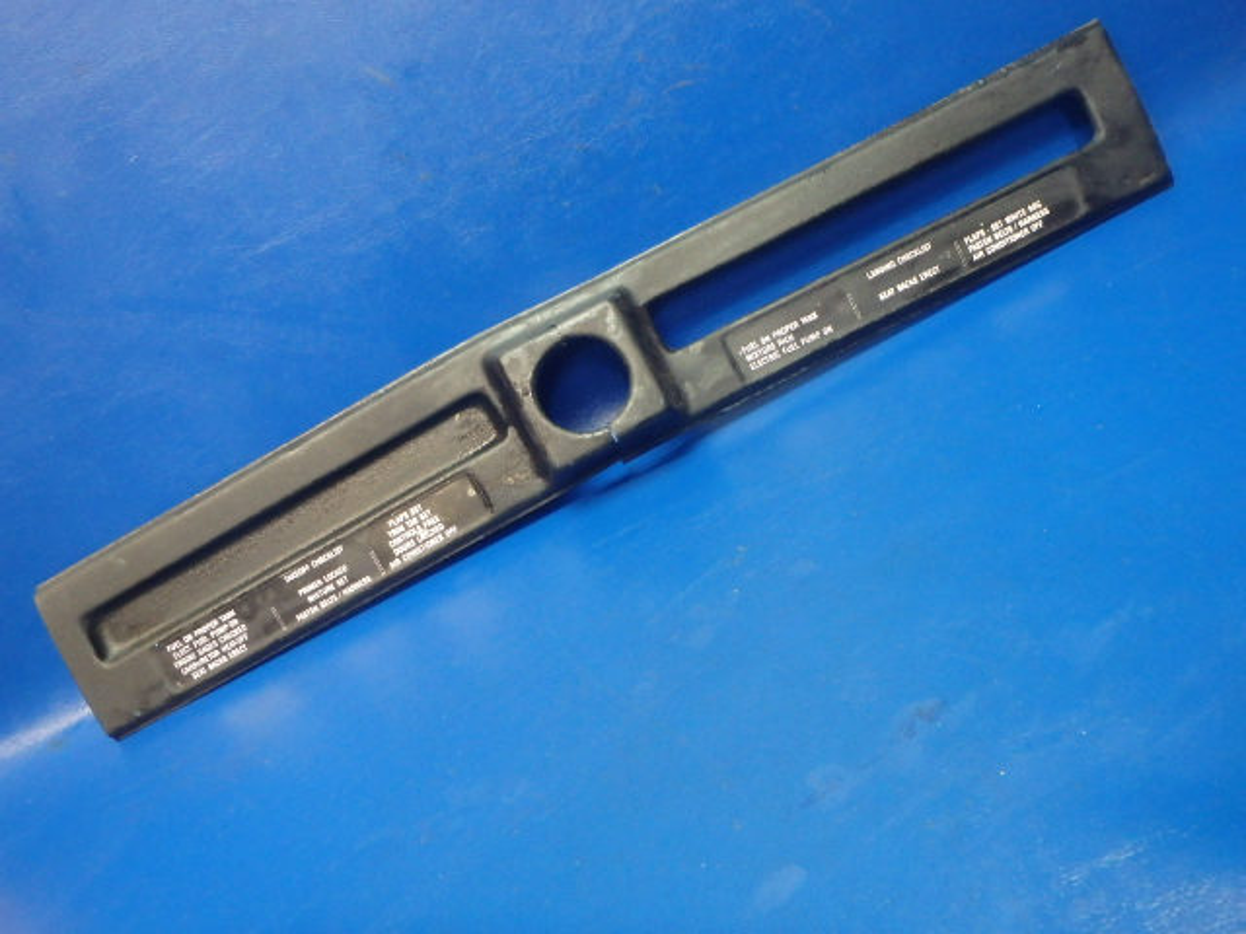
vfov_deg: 49.7
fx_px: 1008
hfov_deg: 63.4
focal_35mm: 28
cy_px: 467
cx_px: 623
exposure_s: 1/25
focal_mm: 5
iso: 800
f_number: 3.9
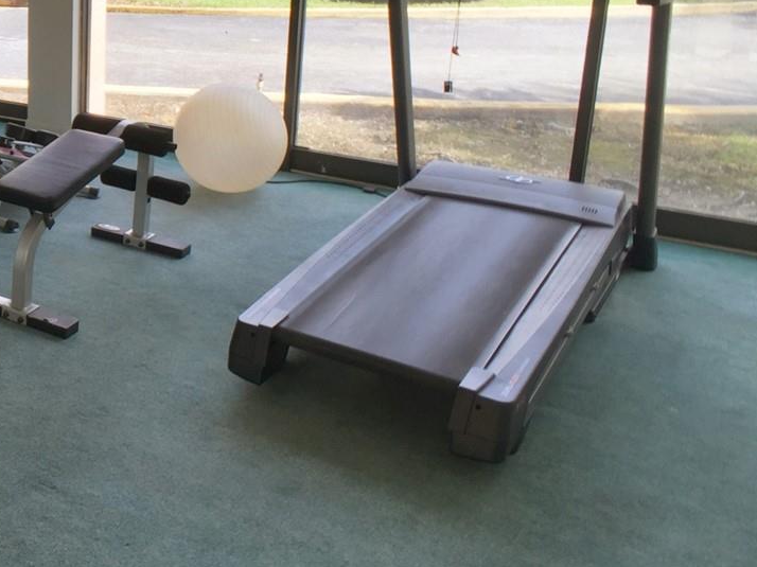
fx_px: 1421
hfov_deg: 27.2
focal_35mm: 65
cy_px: 86
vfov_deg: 22.2
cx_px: -84
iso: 32
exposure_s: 1/384
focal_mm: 4.15
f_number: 2.2
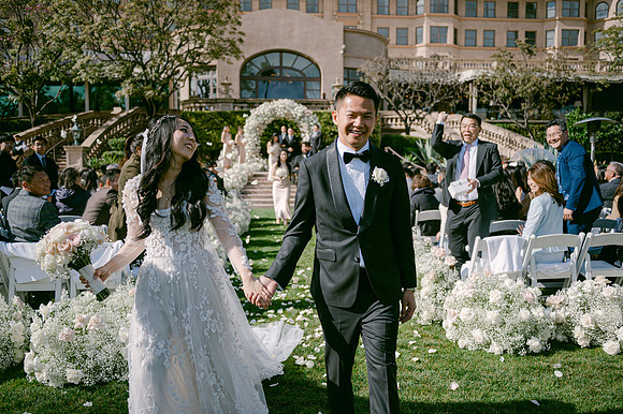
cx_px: 327
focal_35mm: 29
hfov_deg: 63.0
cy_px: 197
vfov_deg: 44.4
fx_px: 508
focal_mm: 28
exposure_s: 1/2500
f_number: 2.8
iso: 100
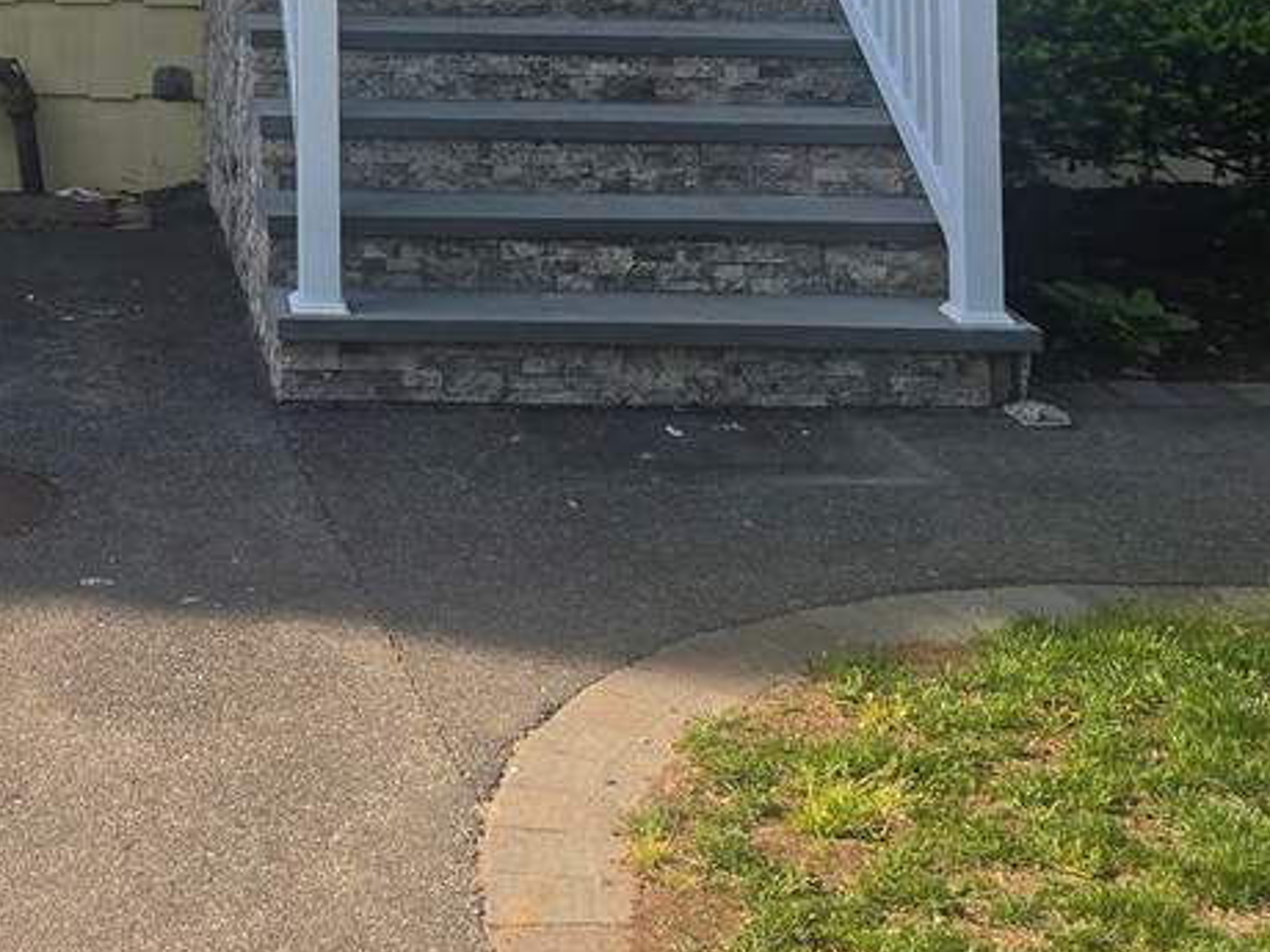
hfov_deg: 28.8
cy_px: -342
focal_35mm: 64
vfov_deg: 20.6
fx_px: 2348
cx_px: 77
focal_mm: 6.3
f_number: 1.7
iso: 12
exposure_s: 1/329
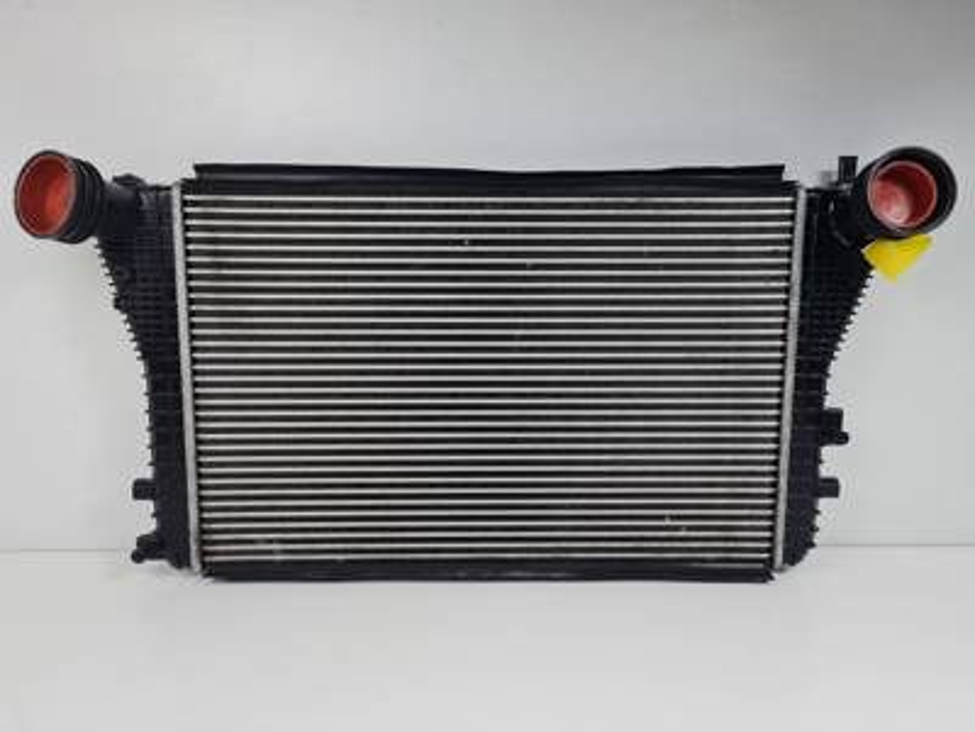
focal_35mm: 26
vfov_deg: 53.1
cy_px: 366
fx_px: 732
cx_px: 488
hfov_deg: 67.3
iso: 50
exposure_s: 1/239
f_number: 1.8
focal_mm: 5.4
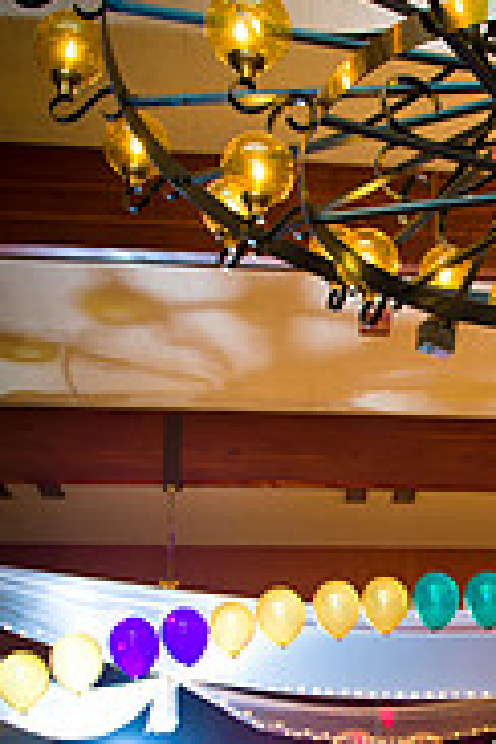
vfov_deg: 32.8
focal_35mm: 59
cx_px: 575
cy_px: 614
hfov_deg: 21.5
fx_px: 1219
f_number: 3.2
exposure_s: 1/125
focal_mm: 24
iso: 1600
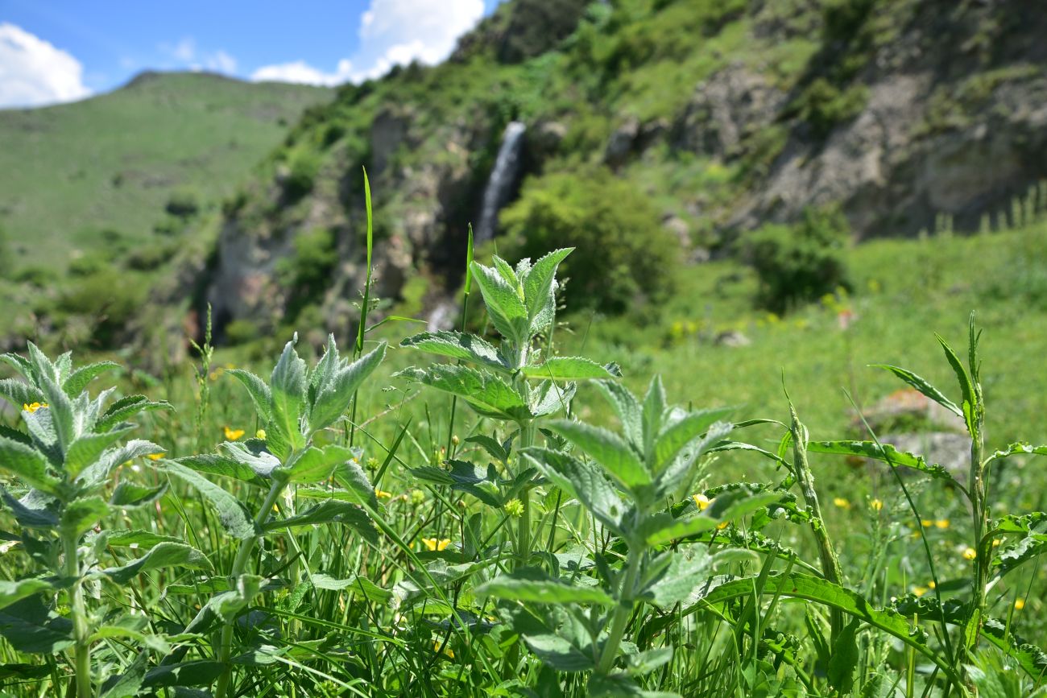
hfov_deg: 39.6
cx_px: 524
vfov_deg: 27.0
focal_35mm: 50
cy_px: 349
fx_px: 1454
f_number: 9
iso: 100
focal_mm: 50
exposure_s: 1/125
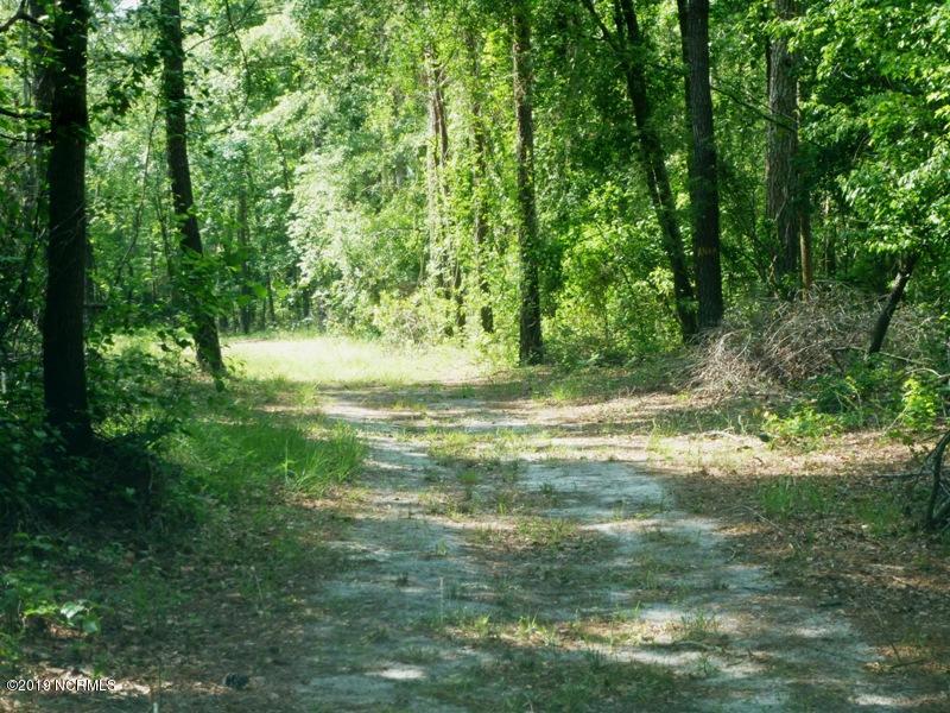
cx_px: 475
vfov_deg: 20.7
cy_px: 356
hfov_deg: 27.4
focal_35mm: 71
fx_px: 1949
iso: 160
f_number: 4.7
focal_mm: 12.7
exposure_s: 1/60
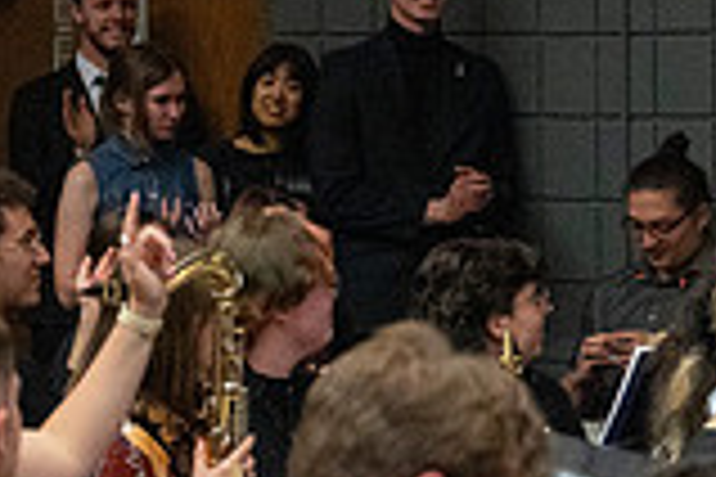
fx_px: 5091
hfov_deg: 7.9
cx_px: 1085
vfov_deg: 5.4
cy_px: 47
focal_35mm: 256
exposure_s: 1/500
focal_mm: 70
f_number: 4
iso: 10000
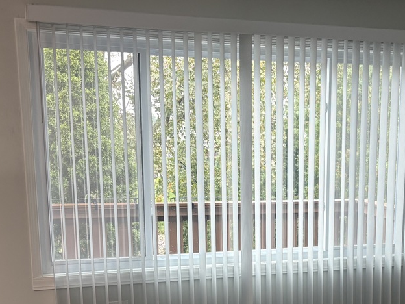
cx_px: 294
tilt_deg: -11.2
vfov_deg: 23.6
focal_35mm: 60
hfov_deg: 31.7
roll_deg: -0.5
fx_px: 702
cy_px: 283
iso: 125
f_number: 1.6
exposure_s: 1/60
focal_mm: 5.96
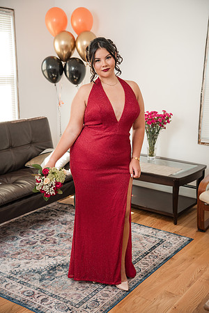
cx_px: 104
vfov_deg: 41.9
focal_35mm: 47
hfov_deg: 28.6
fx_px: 409
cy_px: 156
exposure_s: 1/250
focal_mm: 47
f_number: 3.2
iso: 1000
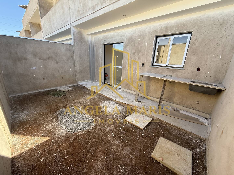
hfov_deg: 102.1
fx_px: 95
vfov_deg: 85.7
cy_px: 88
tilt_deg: -17.5
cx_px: 117
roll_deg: -2.1
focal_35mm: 14
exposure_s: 1/203
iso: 50
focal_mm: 2.22
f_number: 2.2
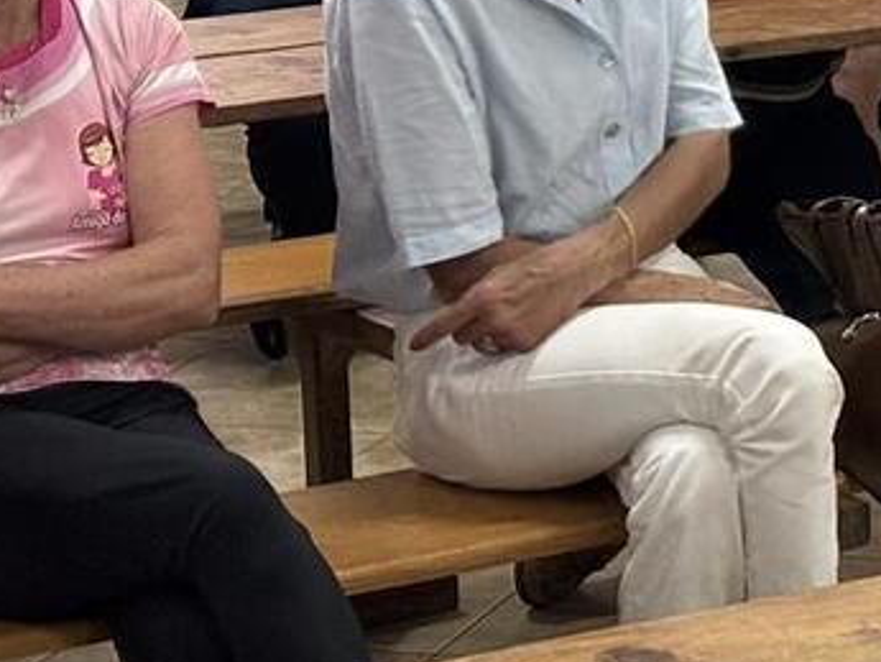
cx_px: 1435
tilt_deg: -5.7
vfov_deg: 8.0
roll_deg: -0.1
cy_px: -340
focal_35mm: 181
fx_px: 4608
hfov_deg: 10.4
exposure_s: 1/40
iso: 250
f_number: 1.6
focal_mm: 5.96
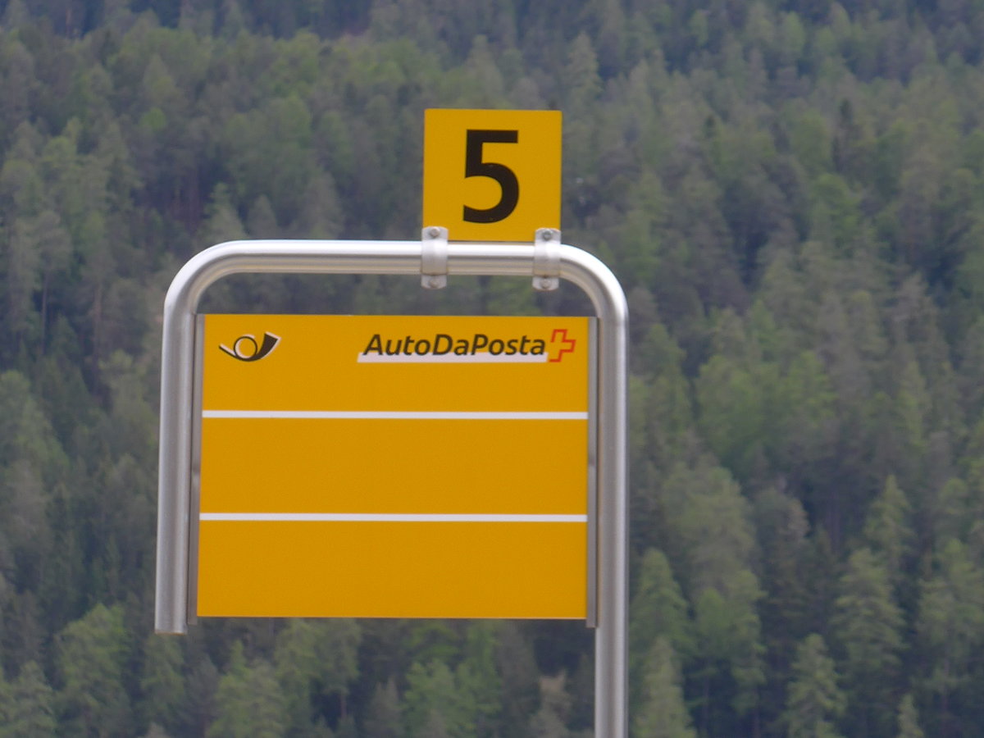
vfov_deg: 4.1
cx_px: 492
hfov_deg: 5.4
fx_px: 10404
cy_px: 369
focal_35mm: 366
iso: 80
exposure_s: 1/200
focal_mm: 42.8
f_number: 5.9
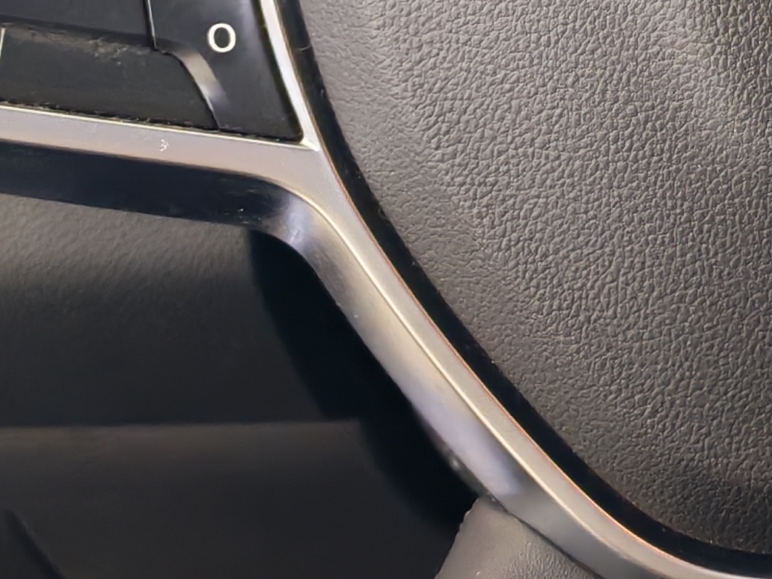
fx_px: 3011
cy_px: -95
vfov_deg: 10.8
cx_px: 956
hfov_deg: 14.1
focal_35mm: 135
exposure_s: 1/50
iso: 1262
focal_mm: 6.12
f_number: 1.9
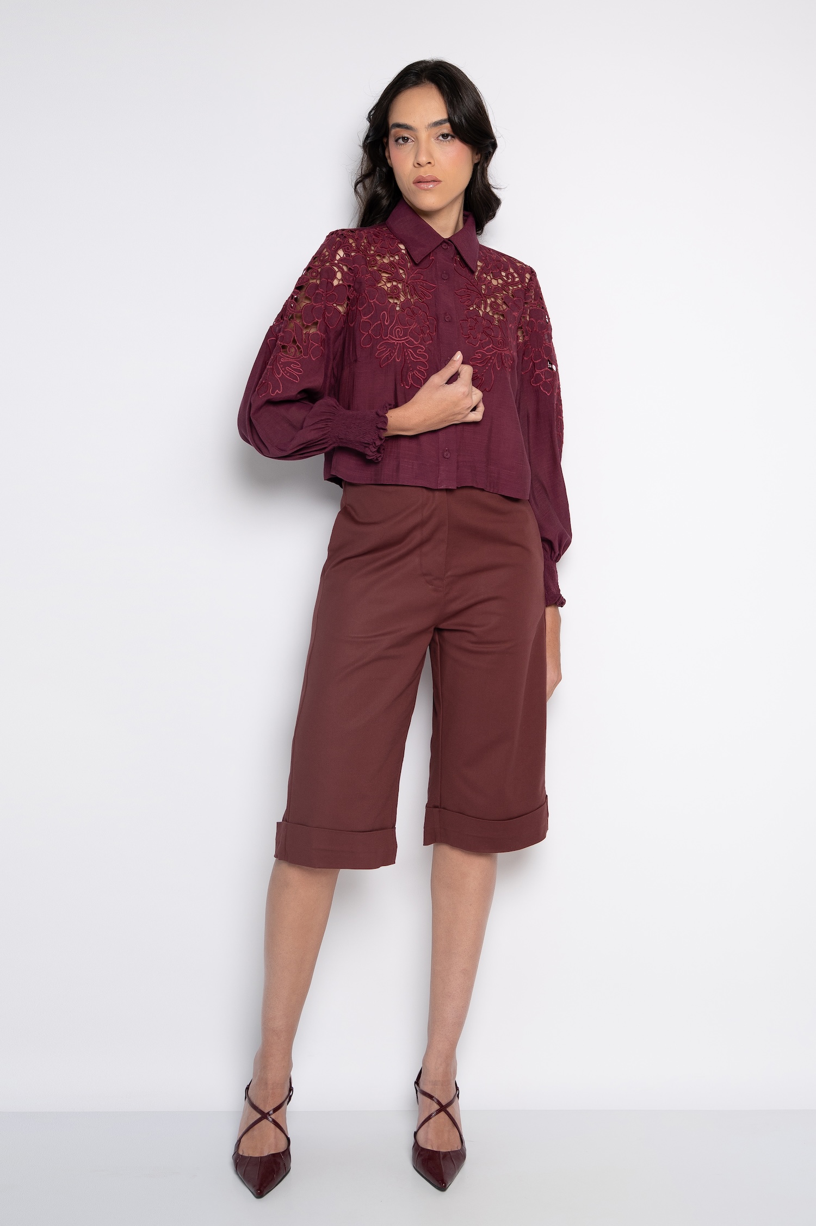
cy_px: 613
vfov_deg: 44.5
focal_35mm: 44
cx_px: 408
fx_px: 1498
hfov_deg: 30.5
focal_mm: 44
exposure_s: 1/125
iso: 250
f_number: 5
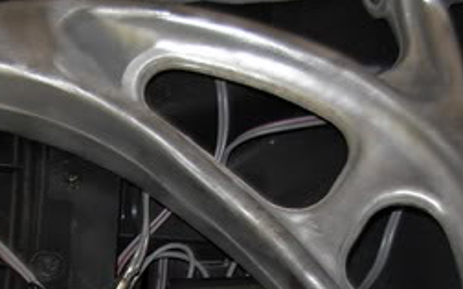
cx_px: 39
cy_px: 359
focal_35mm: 128
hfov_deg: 16.1
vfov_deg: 10.0
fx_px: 1614
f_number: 2.9
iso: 79
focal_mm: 6.3
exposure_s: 1/22.6
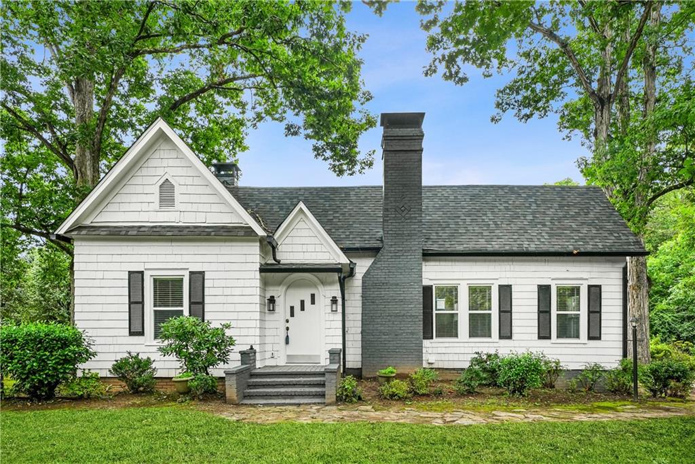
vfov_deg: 61.9
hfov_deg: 84.0
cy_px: 232
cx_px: 348
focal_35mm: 20
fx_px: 386
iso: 640
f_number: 8
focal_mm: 20
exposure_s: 1/400
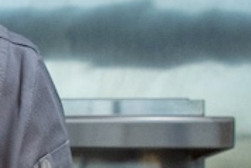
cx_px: -214
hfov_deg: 8.8
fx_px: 1549
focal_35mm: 222
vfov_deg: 6.2
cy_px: 199
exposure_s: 1/125
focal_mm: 22
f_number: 5.6
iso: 400
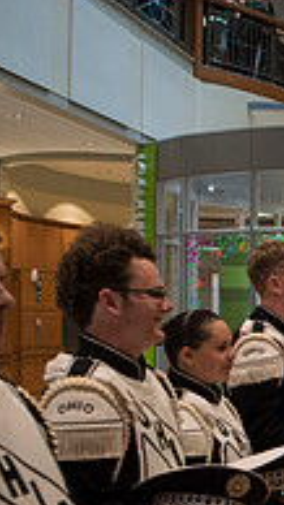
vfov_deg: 27.8
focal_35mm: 75
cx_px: 604
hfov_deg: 13.3
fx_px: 1005
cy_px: 392
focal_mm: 24
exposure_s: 1/250
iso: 1600
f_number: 3.5
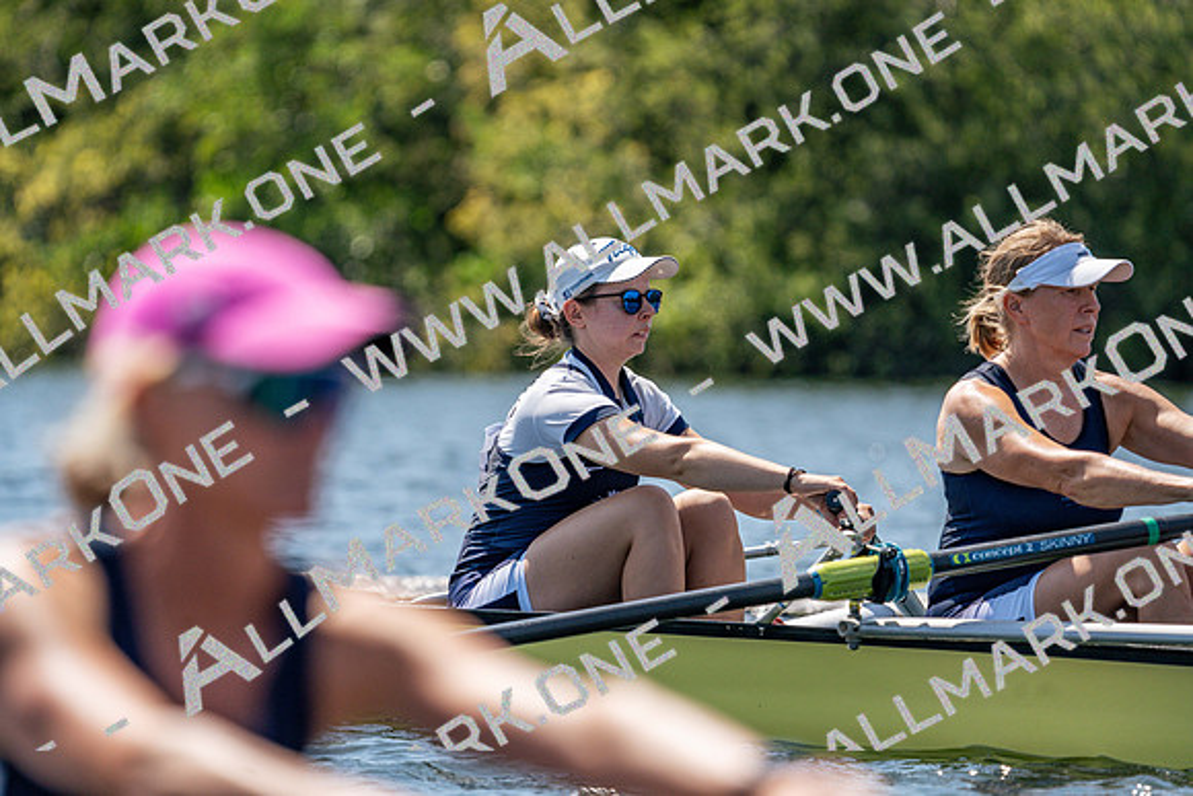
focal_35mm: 394
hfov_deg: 5.2
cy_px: 398
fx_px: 13059
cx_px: 596
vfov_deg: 3.5
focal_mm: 394
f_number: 6.3
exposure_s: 1/2000
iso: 400
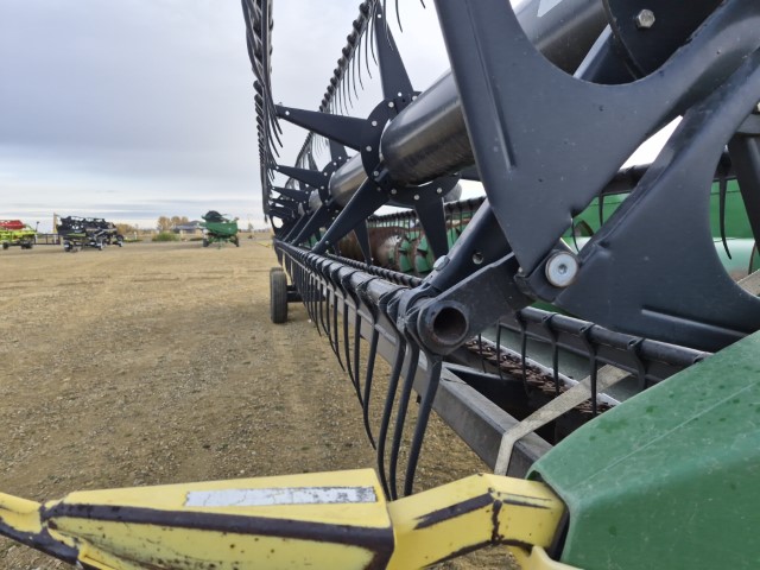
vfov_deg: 58.9
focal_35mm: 23
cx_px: 380
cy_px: 285
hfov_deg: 73.9
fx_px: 505
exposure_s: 1/1640
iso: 80
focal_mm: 5.4
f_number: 1.8
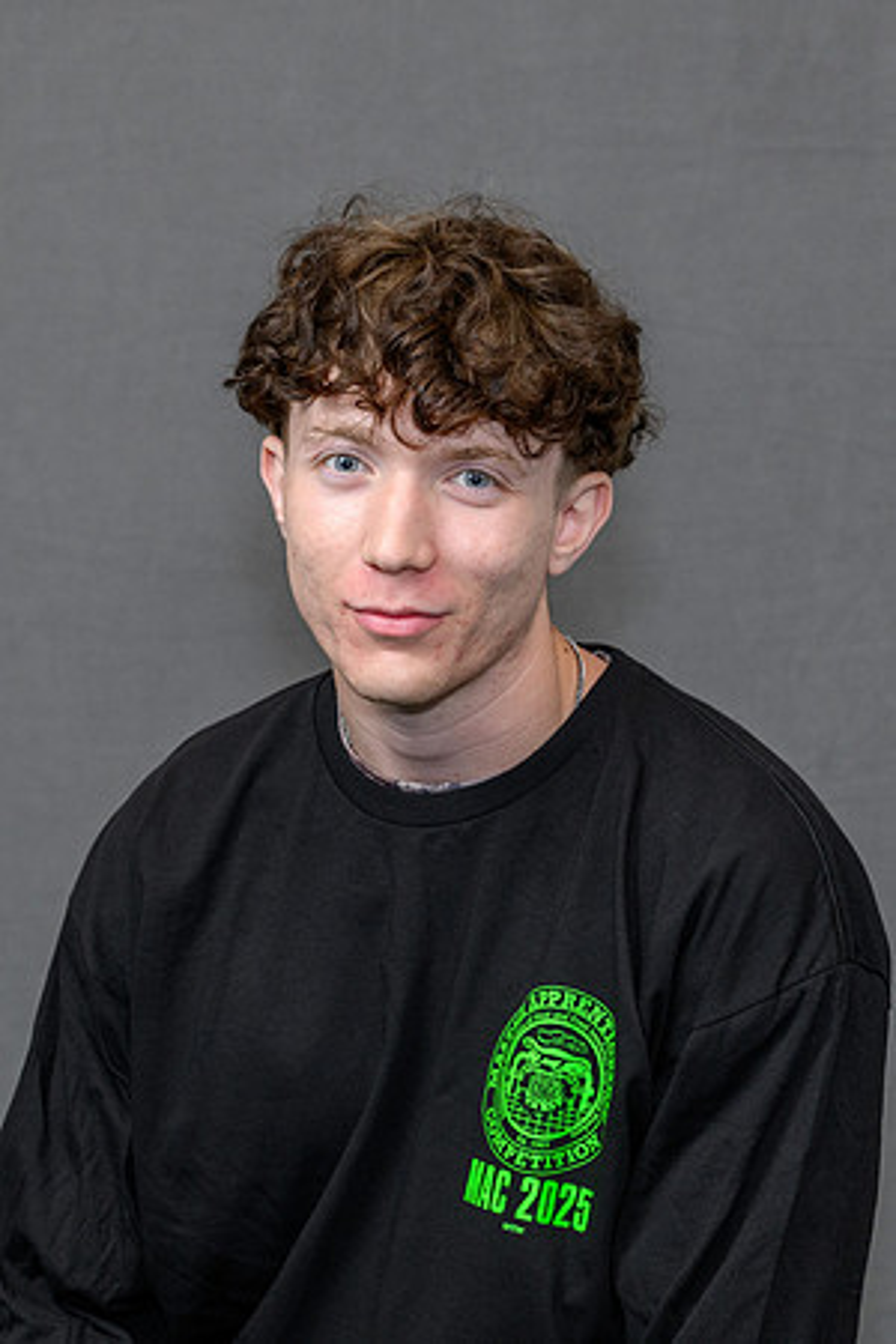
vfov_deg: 16.1
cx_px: 448
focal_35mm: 128
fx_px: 4760
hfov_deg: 10.8
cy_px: 672
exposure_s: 1/160
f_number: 8
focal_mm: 85
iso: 1250
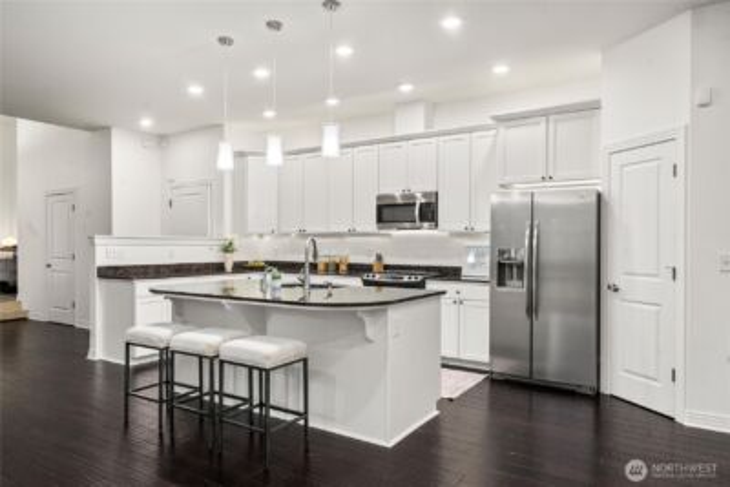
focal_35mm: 24
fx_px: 487
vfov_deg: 53.2
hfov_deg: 73.7
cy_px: 244
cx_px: 365
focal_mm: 24
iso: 160
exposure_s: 1/30
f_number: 8
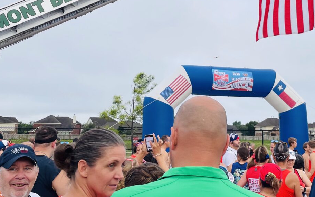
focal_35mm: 58
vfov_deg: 22.2
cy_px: 51
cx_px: 212
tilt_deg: +10.6
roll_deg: -0.2
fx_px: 498
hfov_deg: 34.8
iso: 32
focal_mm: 4.2
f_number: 1.6
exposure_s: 1/399
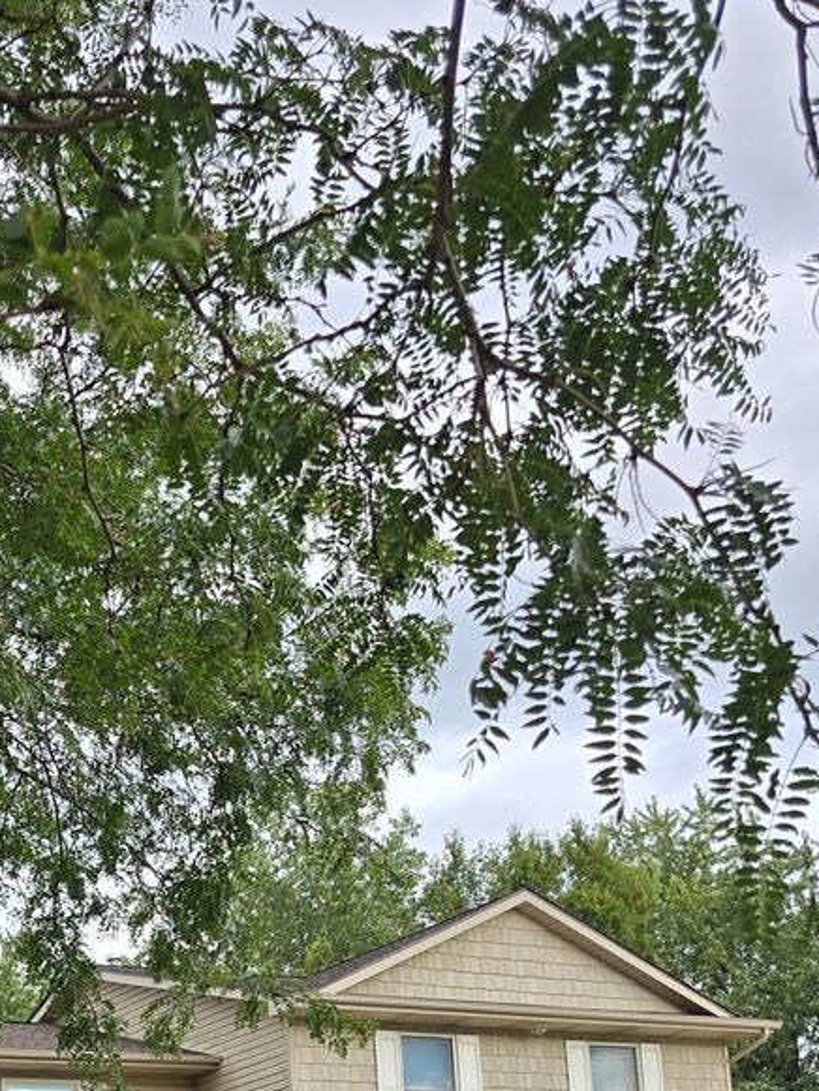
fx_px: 1703
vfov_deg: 31.5
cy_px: 1203
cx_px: -39
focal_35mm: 54
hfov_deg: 25.4
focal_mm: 6.3
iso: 12
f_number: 1.7
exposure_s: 1/180
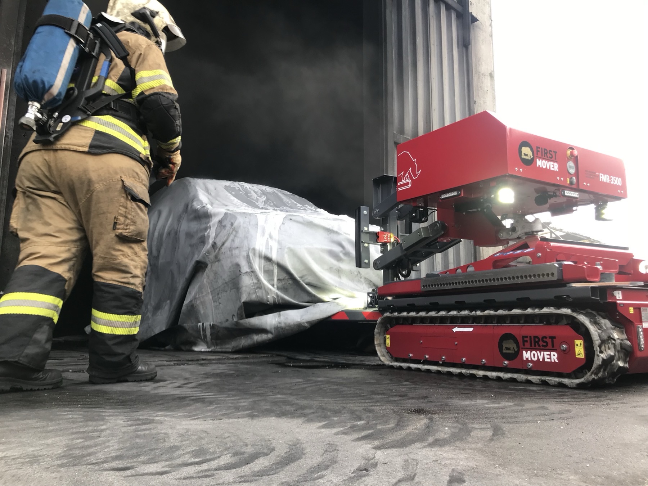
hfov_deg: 63.4
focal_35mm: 28
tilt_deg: +8.7
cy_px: 243
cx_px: 324
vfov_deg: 49.7
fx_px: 524
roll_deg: +0.0
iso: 20
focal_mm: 3.99
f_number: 1.8
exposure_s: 1/125
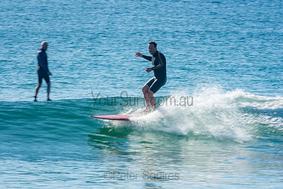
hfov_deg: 3.4
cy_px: 94
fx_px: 4718
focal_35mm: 600
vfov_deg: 2.3
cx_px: 142
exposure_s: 1/50
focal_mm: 400
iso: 100
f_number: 20
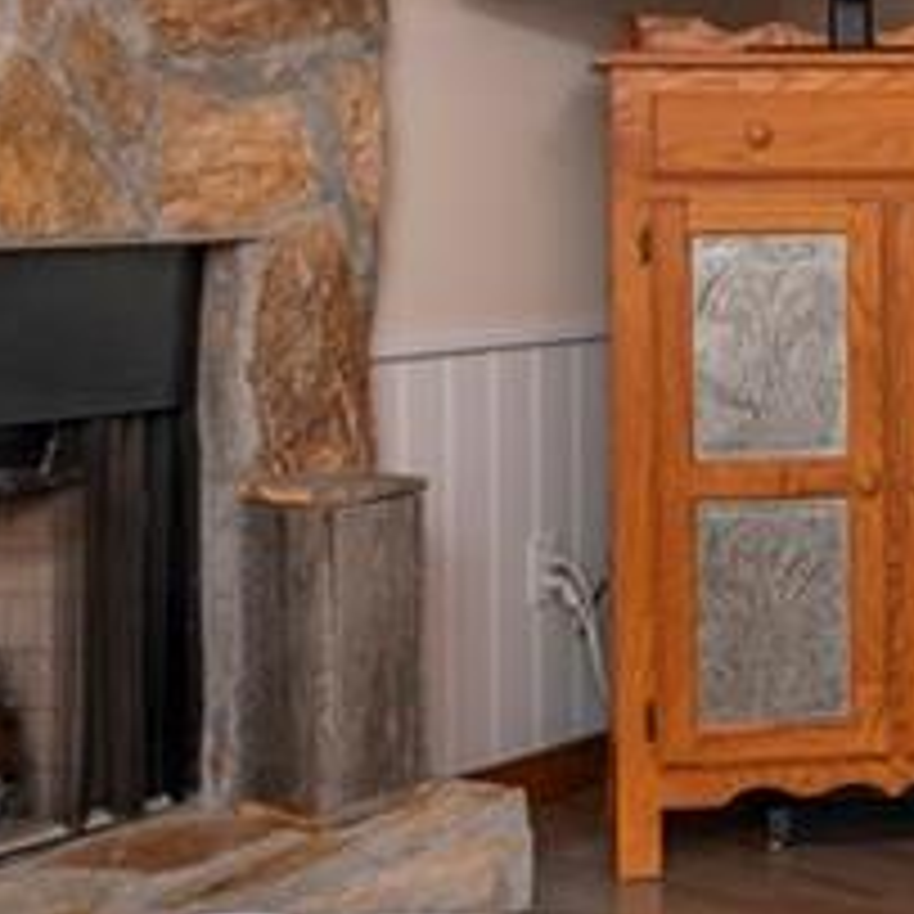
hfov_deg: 22.9
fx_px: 2181
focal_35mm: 73
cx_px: 882
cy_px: 227
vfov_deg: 23.4
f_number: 7.1
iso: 320
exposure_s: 1/50
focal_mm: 17
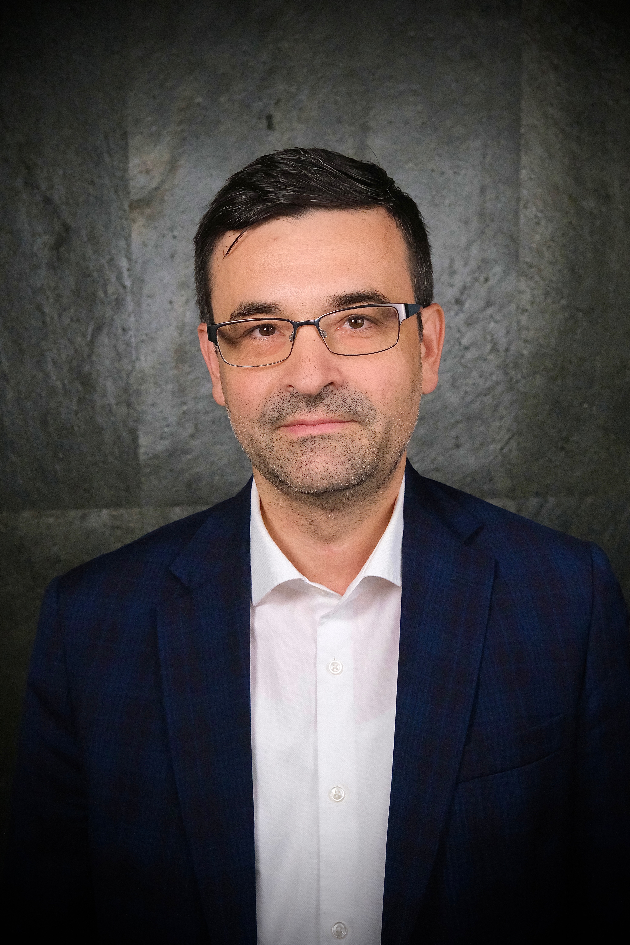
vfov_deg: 49.6
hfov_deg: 34.2
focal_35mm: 39
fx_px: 1024
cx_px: 315
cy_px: 472
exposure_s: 1/1700
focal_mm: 26
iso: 6400
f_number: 5.6
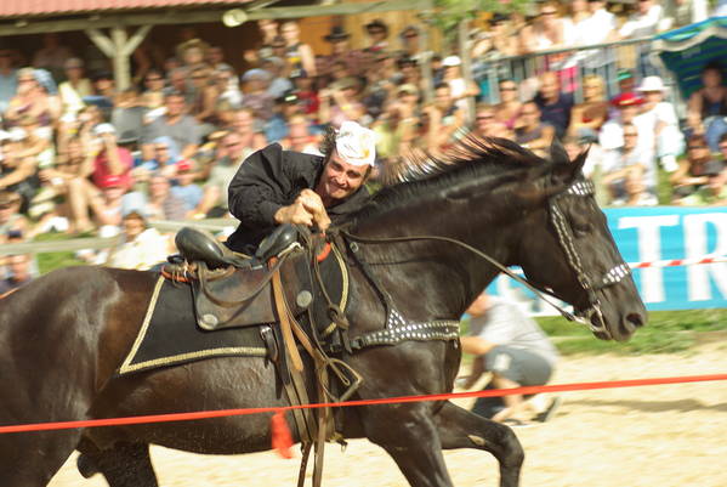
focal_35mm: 165
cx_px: 364
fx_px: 3336
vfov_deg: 8.3
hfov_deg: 12.4
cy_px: 244
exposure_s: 1/200
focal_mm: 110
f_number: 5
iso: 100
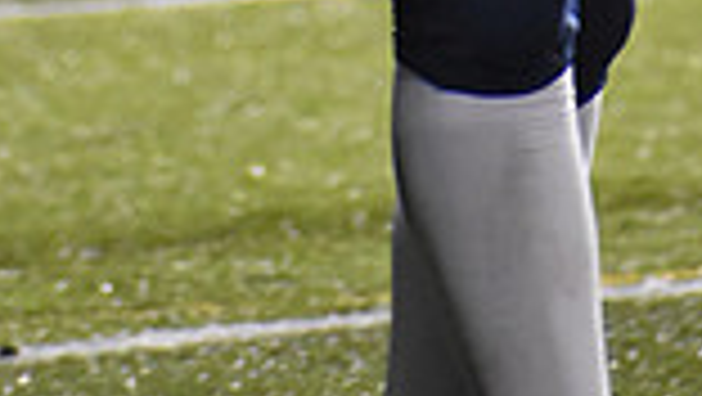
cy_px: -734
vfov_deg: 0.7
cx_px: 524
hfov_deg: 1.2
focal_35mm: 1748
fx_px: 32560
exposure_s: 1/160
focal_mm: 300
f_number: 6.3
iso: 3200
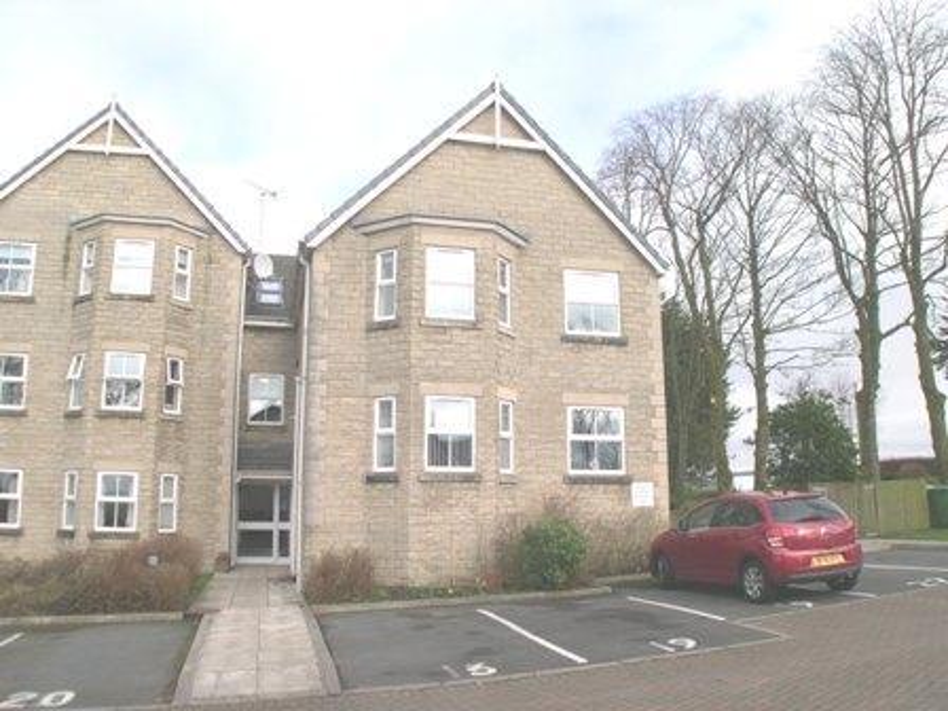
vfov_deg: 34.3
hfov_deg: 44.8
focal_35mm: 42
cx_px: 474
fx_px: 1150
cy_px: 356
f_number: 8
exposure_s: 1/140
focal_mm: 9
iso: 100
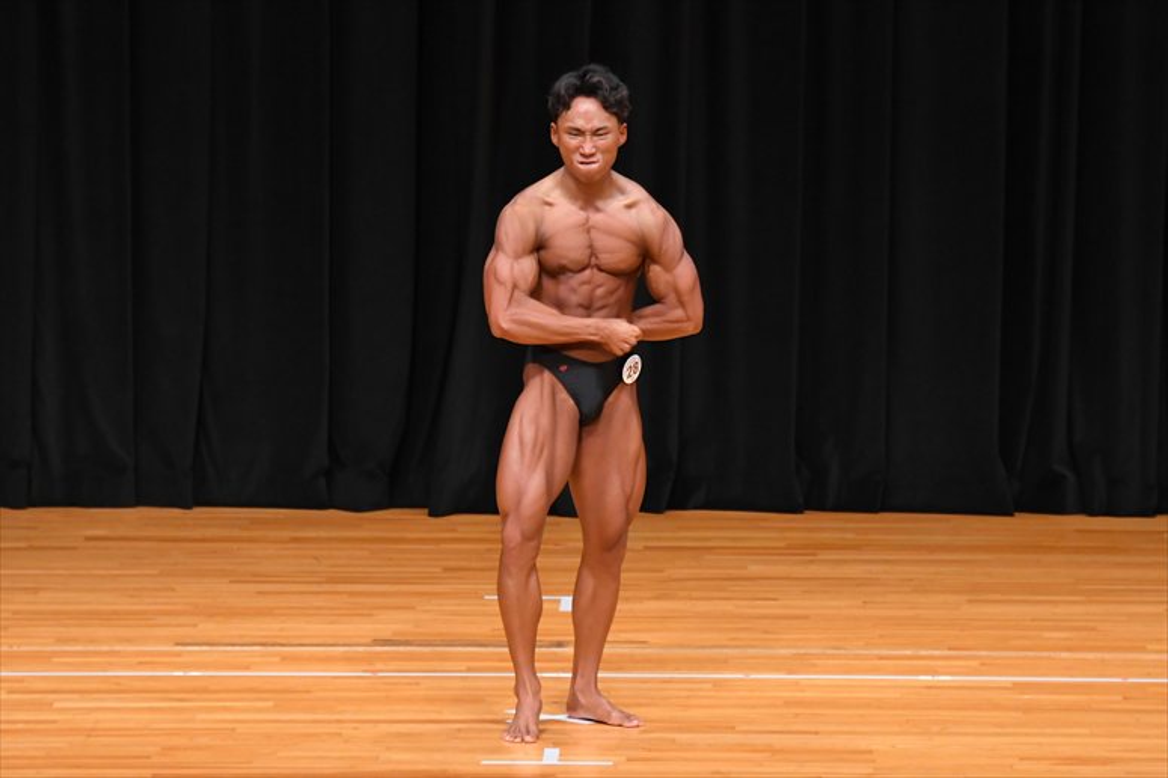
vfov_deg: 5.1
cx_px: 584
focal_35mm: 270
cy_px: 389
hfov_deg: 7.6
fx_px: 8756
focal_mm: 180
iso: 4000
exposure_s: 1/400
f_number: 5.6
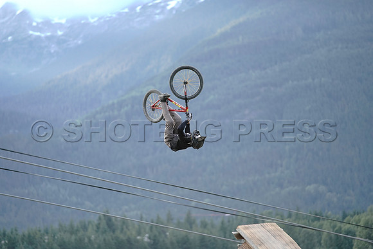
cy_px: 124
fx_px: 1565
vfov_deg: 9.1
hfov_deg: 13.6
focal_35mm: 151
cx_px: 186
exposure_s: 1/1600
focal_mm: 151
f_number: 2.8
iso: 1600
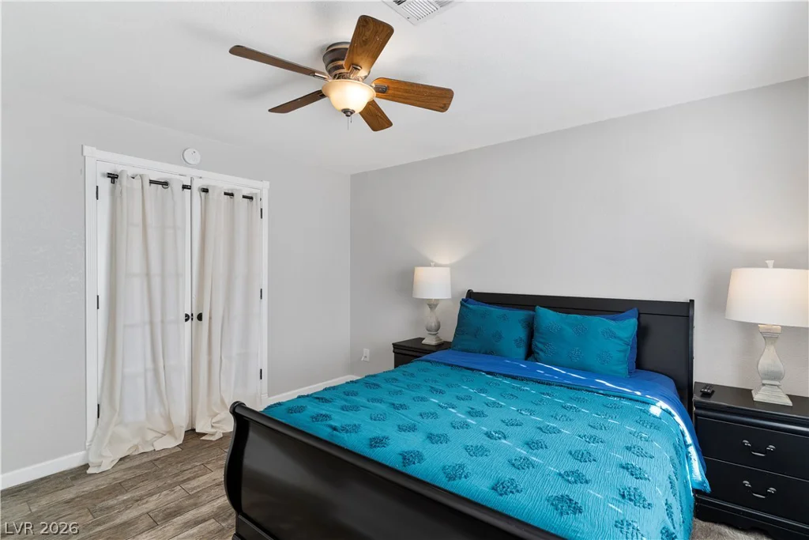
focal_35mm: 17
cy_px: 270
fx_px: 382
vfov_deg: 70.5
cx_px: 404
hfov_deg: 93.3
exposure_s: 1/25
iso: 800
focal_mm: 17
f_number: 8
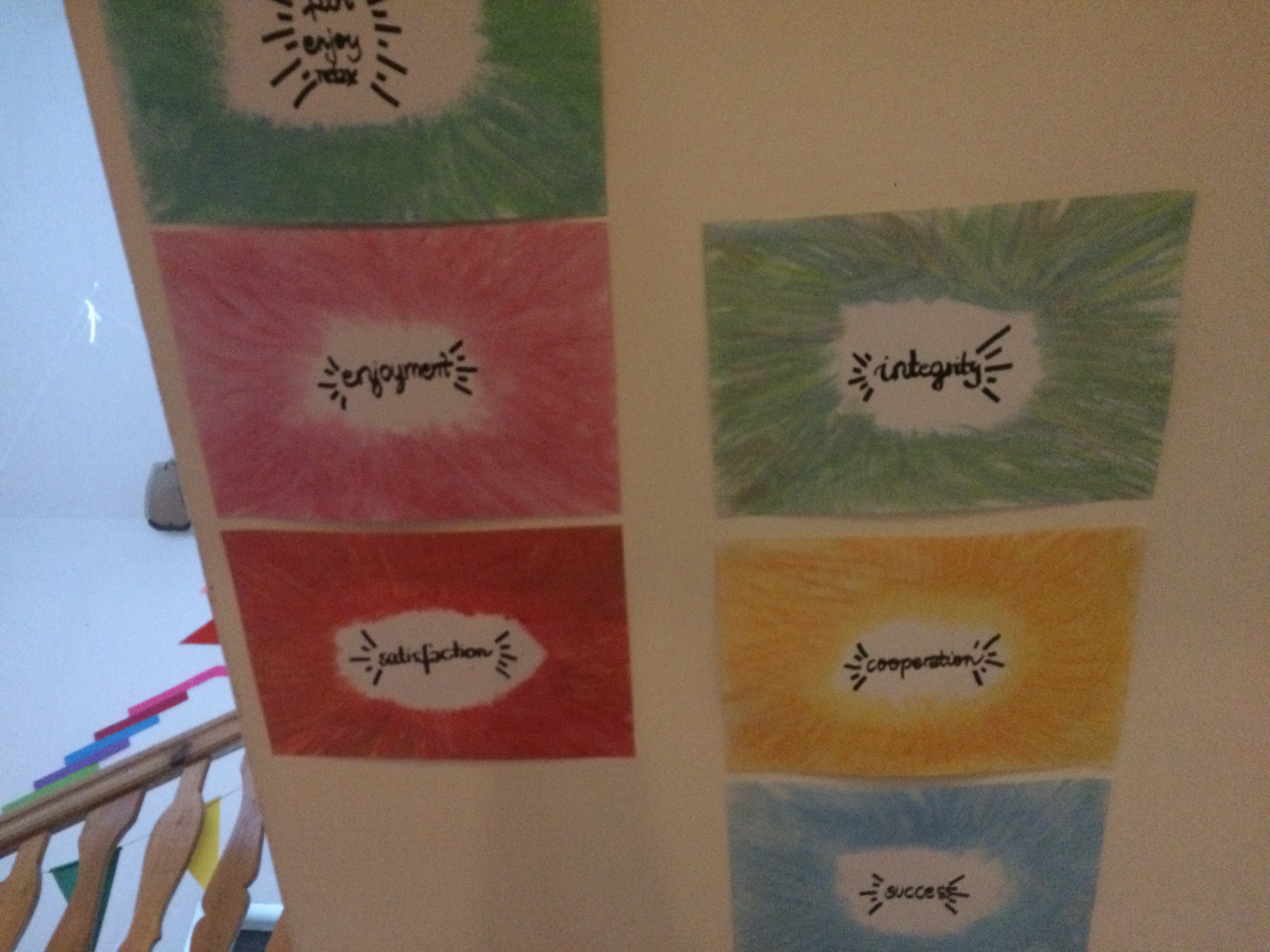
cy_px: 476
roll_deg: -2.7
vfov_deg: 48.2
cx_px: 635
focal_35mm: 29
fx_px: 1064
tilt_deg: +36.6
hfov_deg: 61.7
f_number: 2.2
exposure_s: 1/17
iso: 500
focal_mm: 4.15
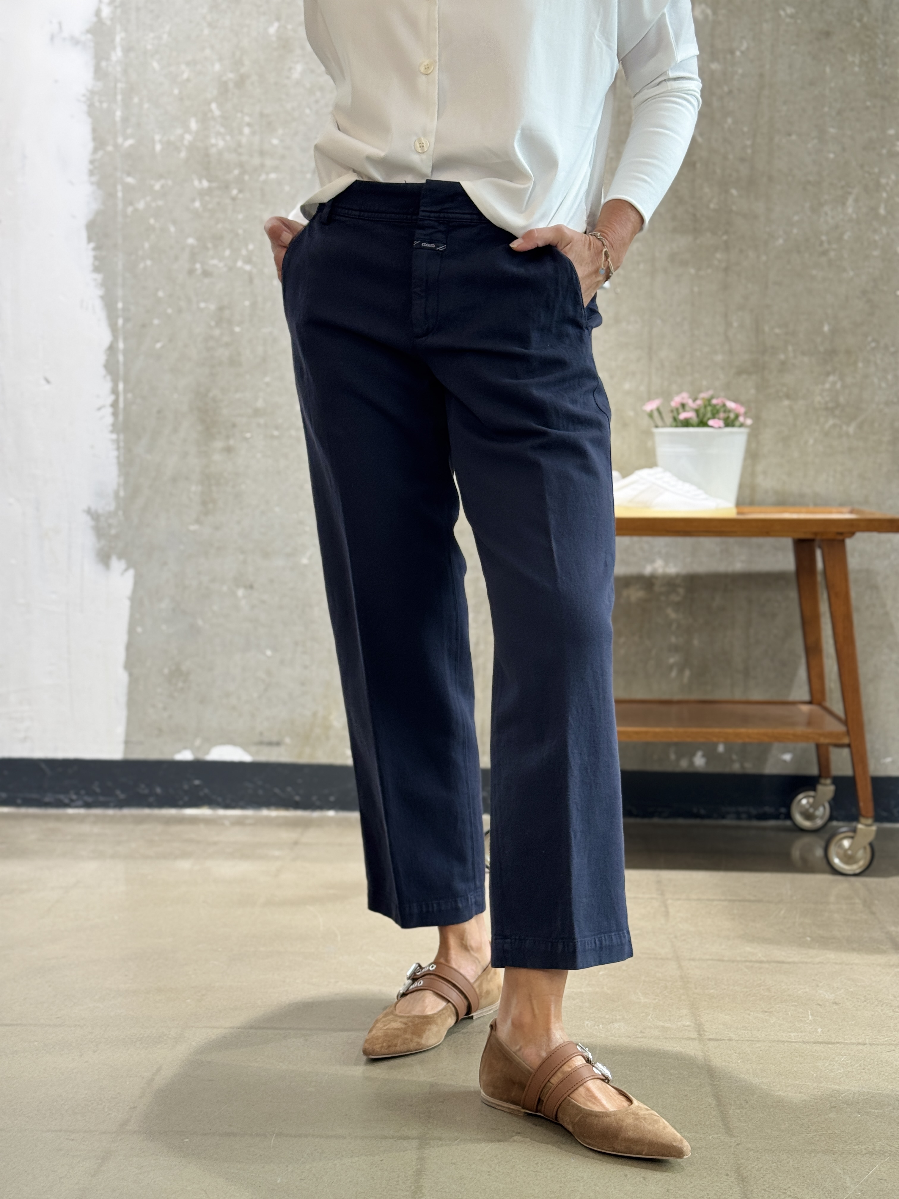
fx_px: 1662
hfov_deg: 30.3
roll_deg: -0.4
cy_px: 600
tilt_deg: -5.7
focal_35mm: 48
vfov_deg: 39.7
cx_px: 450
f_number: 1.78
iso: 50
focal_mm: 6.76
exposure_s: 1/50
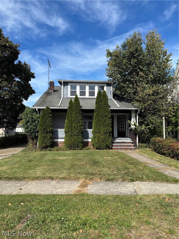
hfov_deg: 53.1
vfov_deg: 67.3
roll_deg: -0.3
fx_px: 179
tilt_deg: +4.5
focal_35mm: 26
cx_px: 90
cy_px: 120
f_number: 1.6
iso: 50
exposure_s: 1/2451
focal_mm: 5.96
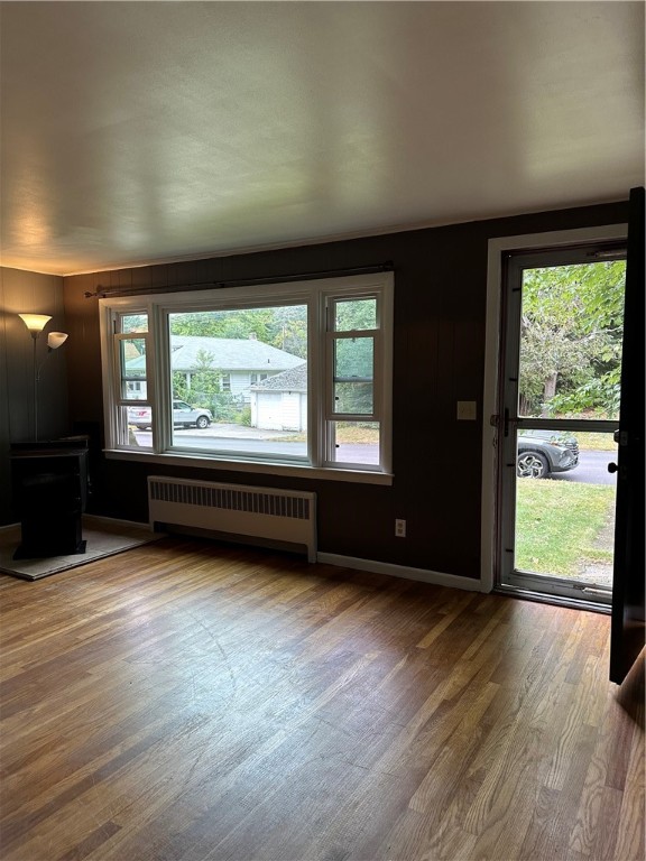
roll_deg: -1.4
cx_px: 323
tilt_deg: -6.6
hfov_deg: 56.8
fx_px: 597
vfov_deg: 71.6
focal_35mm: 24
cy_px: 430
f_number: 1.78
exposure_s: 1/120
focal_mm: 6.86
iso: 200
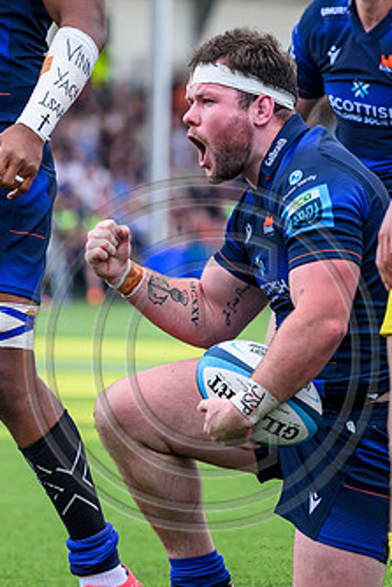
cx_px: 165
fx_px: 5906
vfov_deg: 5.7
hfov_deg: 3.8
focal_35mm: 362
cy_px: 419
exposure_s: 1/1600
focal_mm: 135
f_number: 3.2
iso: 800
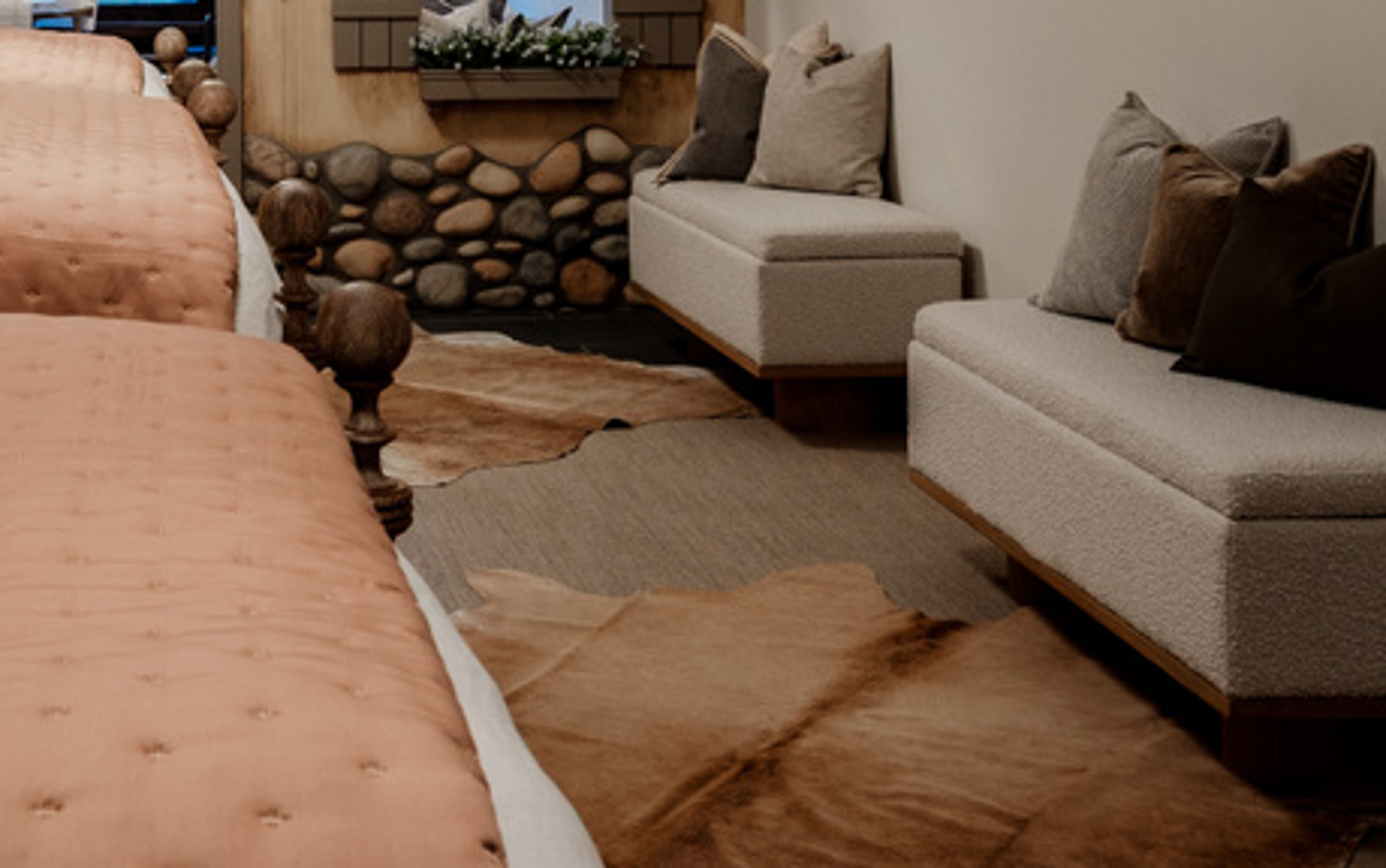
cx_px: 133
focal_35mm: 68
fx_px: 2570
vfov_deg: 18.4
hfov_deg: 29.0
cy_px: -92
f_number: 5.6
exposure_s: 1/2
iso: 400
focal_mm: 20
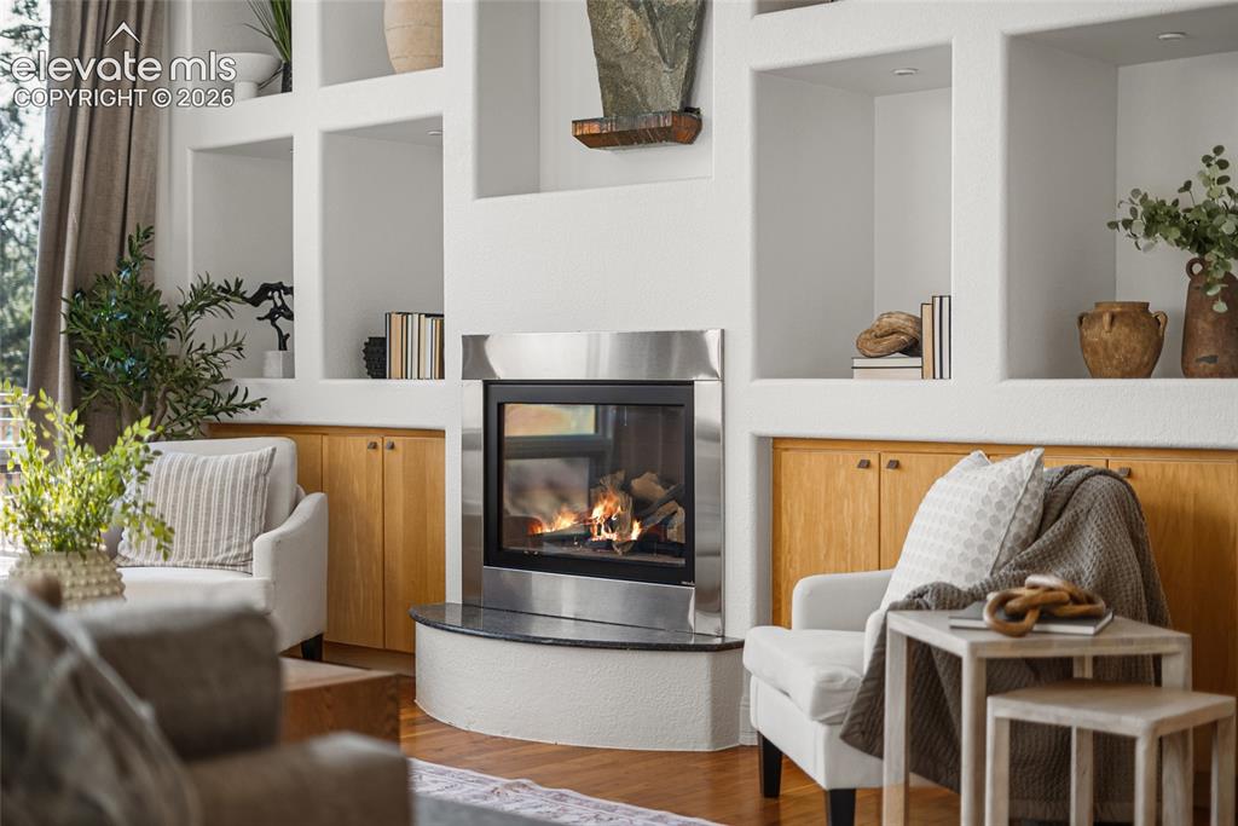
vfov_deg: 27.0
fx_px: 1720
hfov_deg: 39.6
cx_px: 619
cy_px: 413
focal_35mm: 50
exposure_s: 1/125
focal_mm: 50
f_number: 1.8
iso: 200
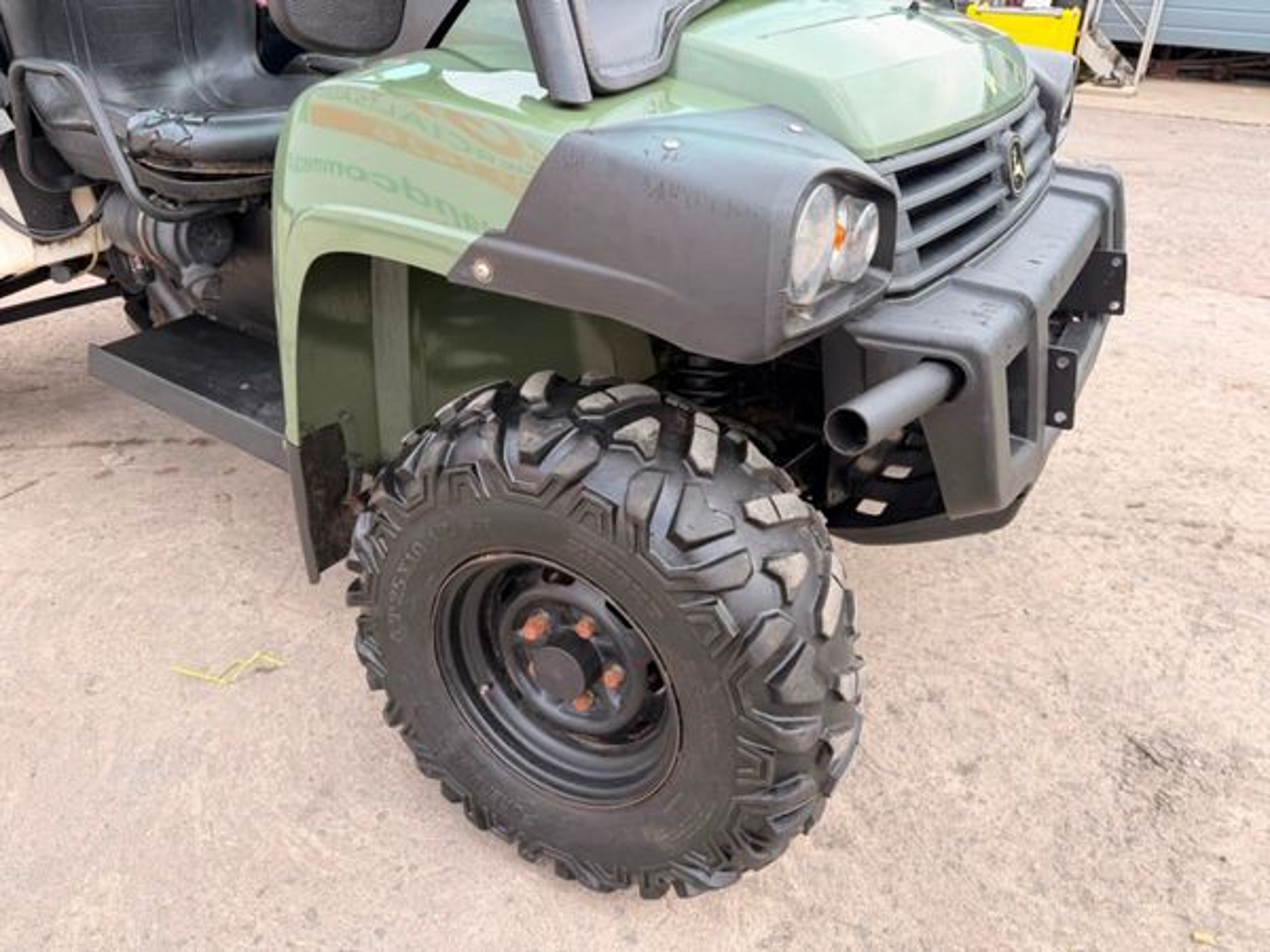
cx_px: 635
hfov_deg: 71.6
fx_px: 881
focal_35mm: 24
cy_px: 476
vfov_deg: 56.8
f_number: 1.78
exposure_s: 1/476
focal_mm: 6.76
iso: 80
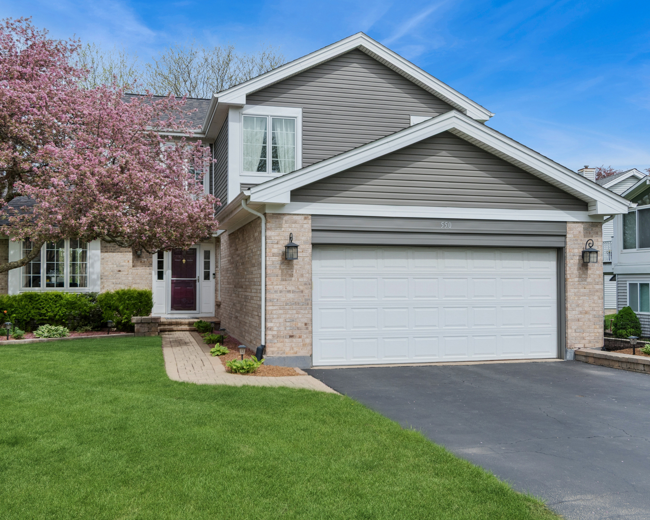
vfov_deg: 47.1
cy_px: 255
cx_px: 312
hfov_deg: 57.2
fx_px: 596
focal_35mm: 31
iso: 250
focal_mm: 18
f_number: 8
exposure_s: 1/500
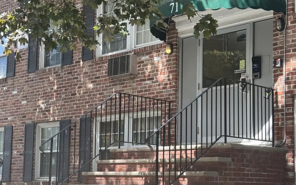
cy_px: 125
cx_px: 148
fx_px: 549
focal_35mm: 68
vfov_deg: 19.1
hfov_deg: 30.2
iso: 64
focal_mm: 6.76
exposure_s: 1/433
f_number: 1.78
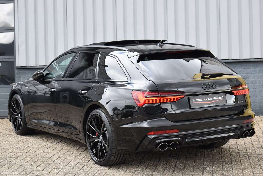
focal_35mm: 72
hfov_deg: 28.1
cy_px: 88
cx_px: 132
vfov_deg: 19.0
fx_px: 526
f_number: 6.3
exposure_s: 1/160
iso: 400
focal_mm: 48
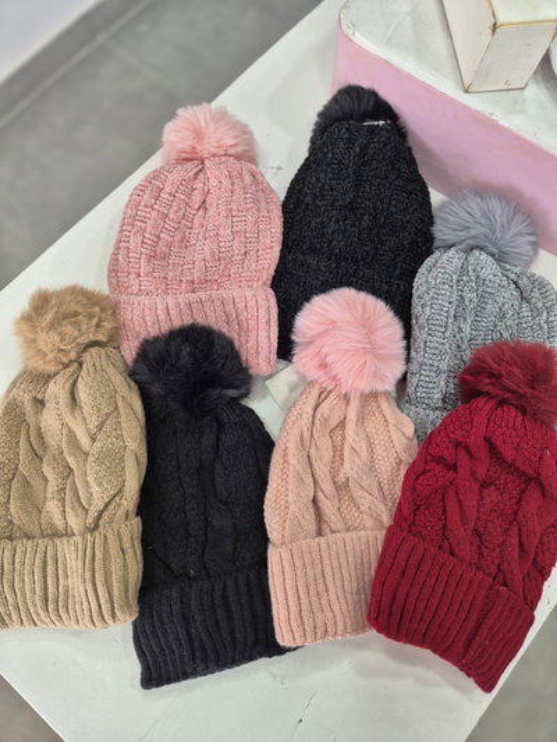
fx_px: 493
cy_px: 371
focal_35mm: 23
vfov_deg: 73.9
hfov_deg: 58.9
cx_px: 278
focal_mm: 5.4
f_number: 1.8
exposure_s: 1/100
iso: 100
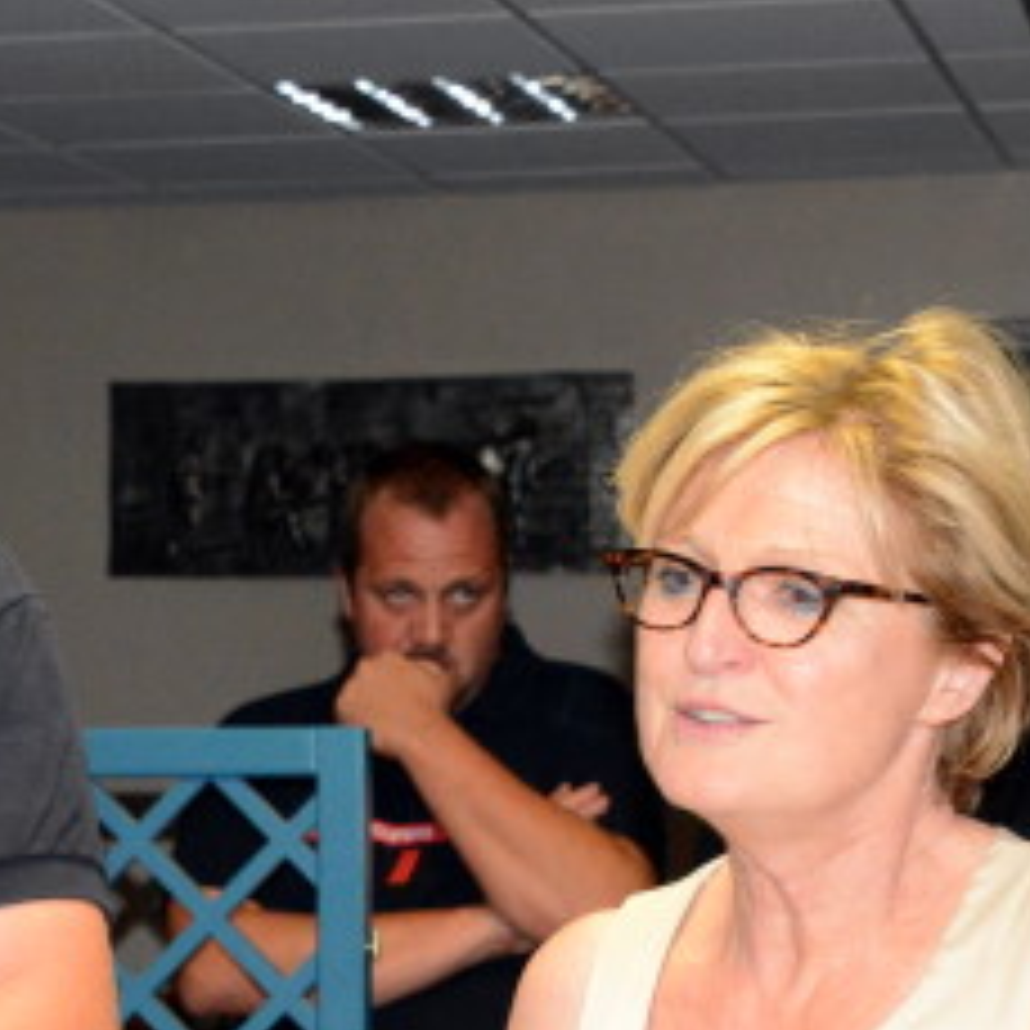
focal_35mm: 117
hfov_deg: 14.9
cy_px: 753
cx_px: 409
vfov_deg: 14.8
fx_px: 3939
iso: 6400
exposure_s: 1/125
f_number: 8
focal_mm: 45
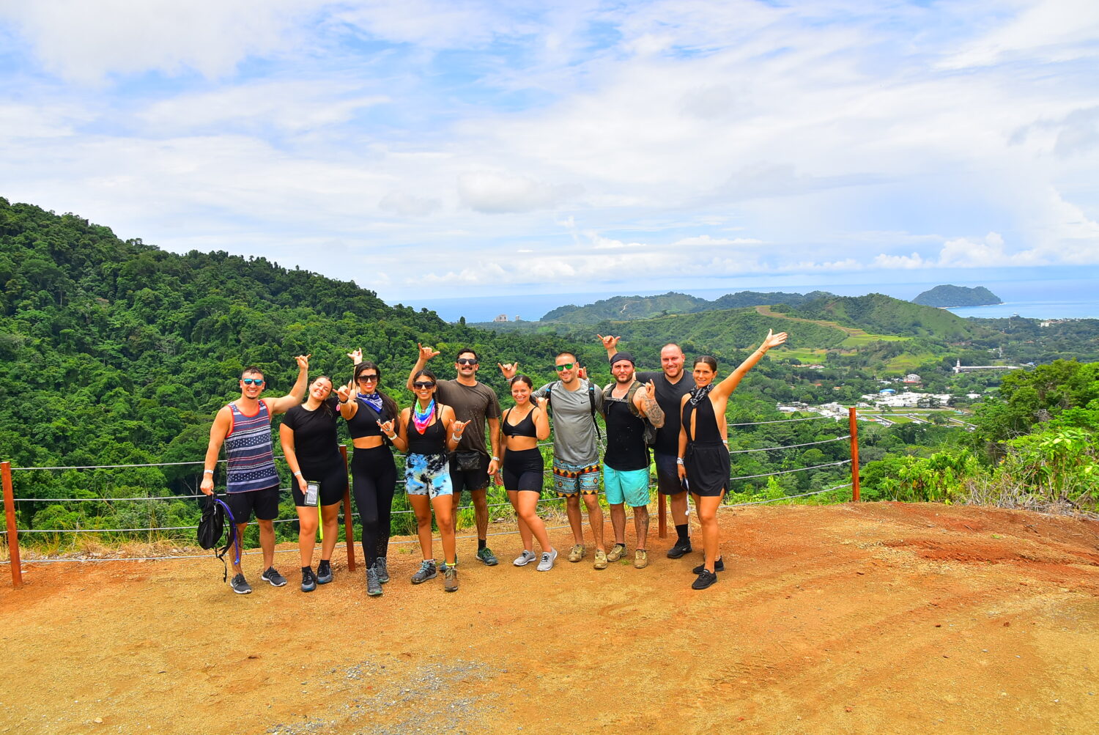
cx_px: 550
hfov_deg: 67.3
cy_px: 368
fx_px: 825
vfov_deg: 48.0
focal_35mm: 27
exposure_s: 1/400
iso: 320
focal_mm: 18
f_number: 9
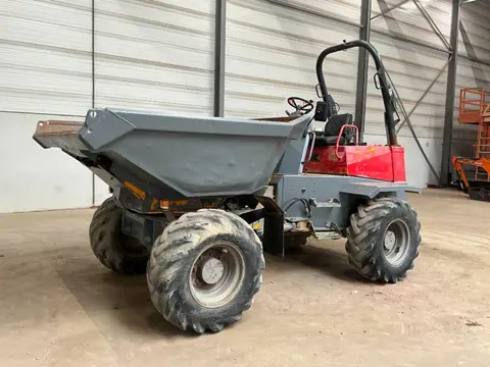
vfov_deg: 48.2
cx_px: 245
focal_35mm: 29
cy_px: 184
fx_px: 411
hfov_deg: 61.7
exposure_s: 1/60
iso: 100
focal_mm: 3
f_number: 1.8
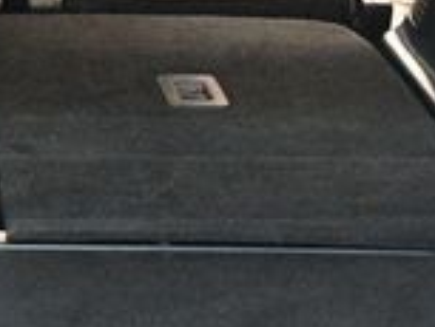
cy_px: 74
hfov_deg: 13.0
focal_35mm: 145
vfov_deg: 10.2
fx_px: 1824
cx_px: -168
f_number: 3.8
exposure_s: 1/60
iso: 9000
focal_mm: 24
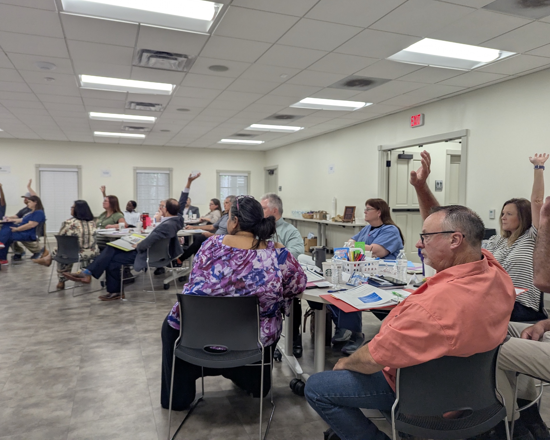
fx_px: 407
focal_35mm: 25
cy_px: 220
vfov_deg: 56.8
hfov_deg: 68.1
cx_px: 273
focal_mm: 6.81
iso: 114
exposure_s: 1/151
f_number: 1.85
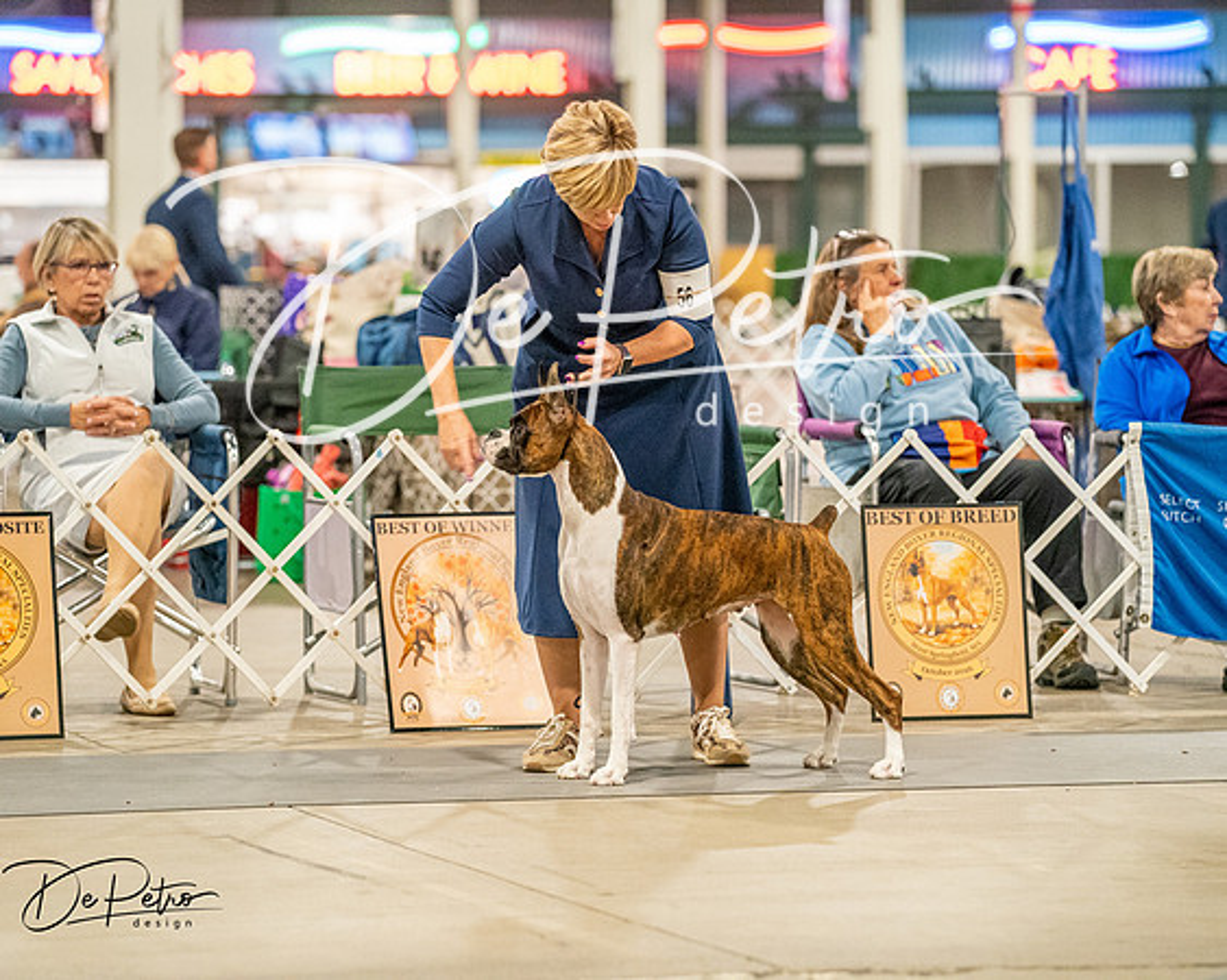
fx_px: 5724
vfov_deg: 9.8
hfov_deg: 12.2
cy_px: 490
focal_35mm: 158
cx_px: 614
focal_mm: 140
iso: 6400
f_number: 3.5
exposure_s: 1/250
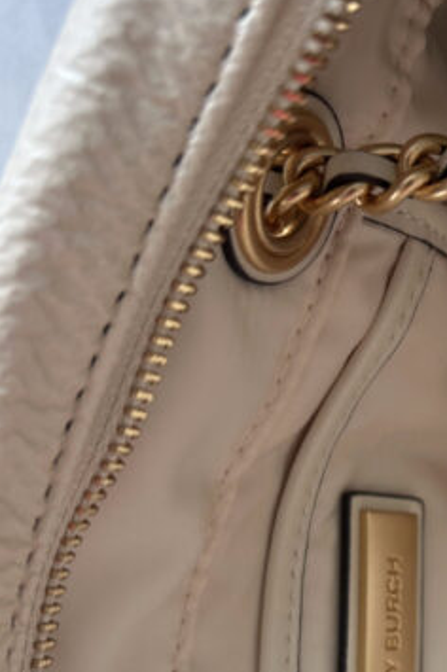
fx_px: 1138
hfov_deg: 21.1
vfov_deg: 31.9
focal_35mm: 61
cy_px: 549
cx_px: 492
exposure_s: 1/130
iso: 32
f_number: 1.5
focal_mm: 5.7
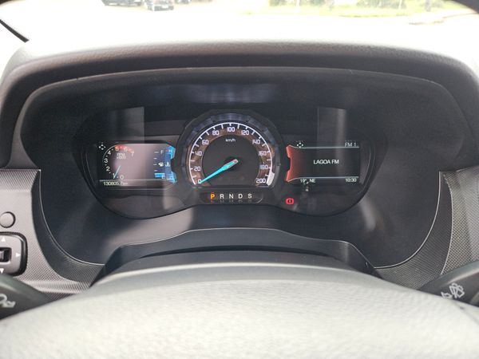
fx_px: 318
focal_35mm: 23
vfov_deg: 58.9
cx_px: 240
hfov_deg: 73.9
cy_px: 180
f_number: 1.8
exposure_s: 1/207
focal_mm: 5.4
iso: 125
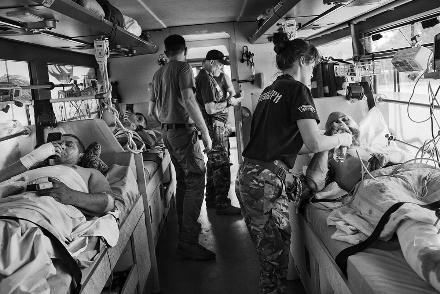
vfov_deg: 37.9
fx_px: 428
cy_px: 147
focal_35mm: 35
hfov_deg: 54.4
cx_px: 220
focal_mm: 35
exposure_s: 1/640
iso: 1250
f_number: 4
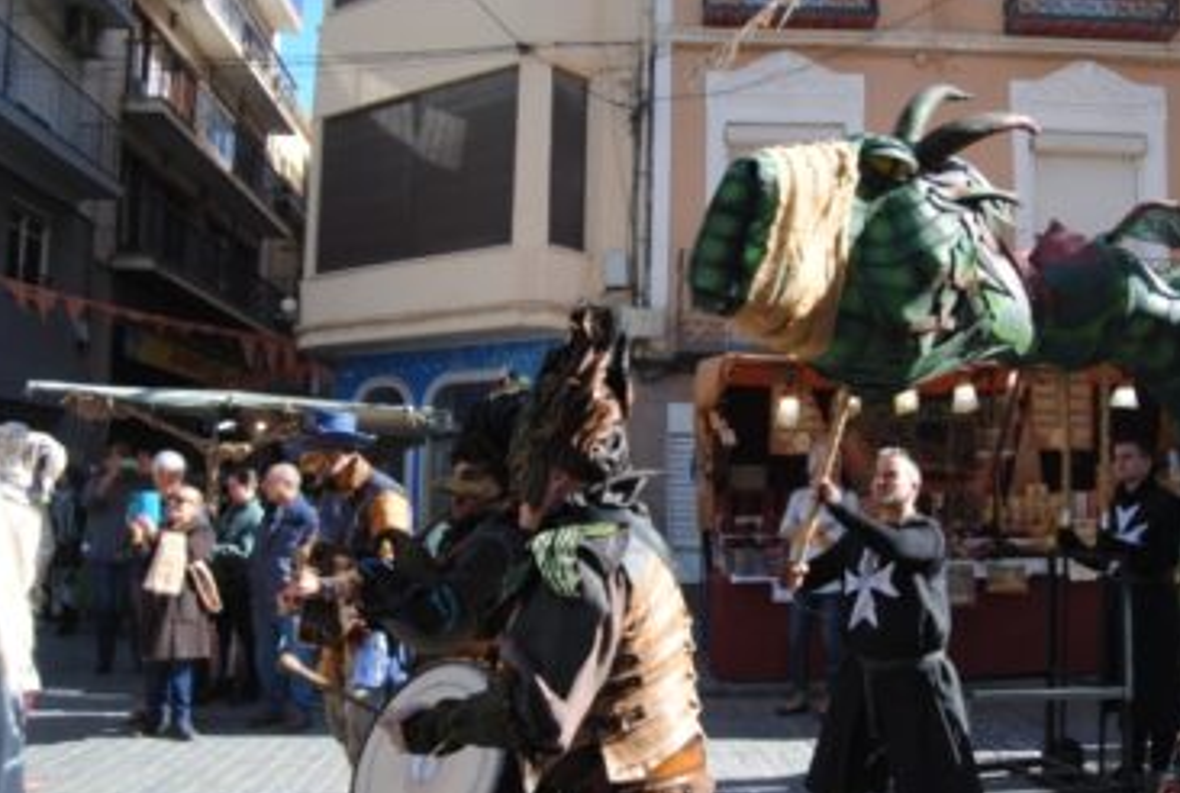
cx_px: 638
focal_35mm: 31
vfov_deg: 42.5
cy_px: 445
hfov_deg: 60.1
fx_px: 1019
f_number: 5.6
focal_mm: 18
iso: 100
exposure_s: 1/125
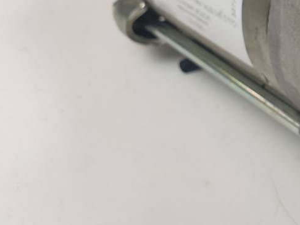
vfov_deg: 18.7
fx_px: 668
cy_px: 7
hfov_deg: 22.1
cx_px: 413
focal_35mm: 77
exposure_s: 1/137
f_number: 2.4
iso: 50
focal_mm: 4.3
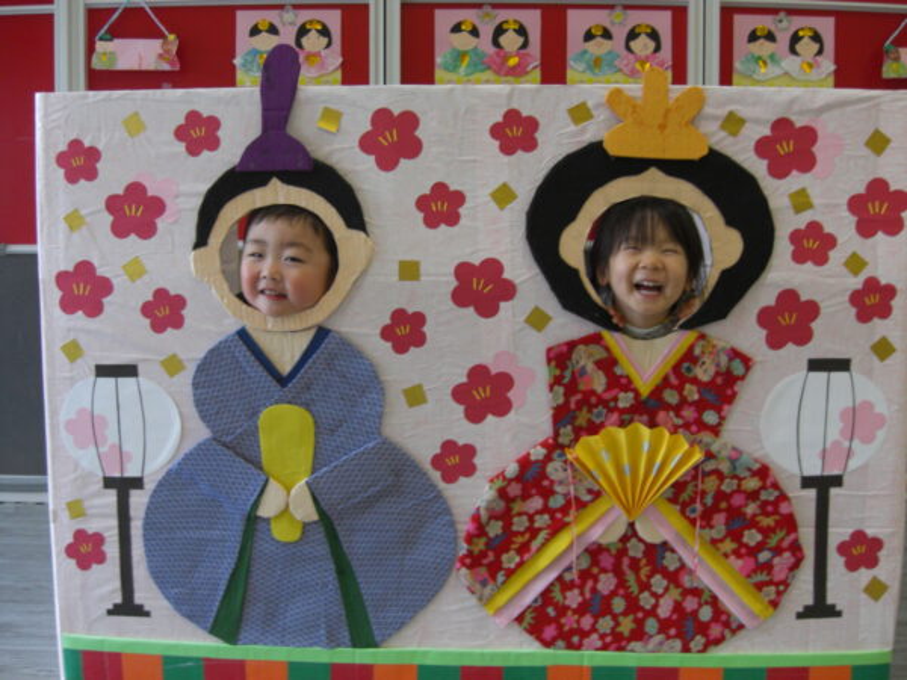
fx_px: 996
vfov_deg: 37.7
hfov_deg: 49.0
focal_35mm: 38
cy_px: 340
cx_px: 454
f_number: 2.8
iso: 200
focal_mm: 7.9
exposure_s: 1/80
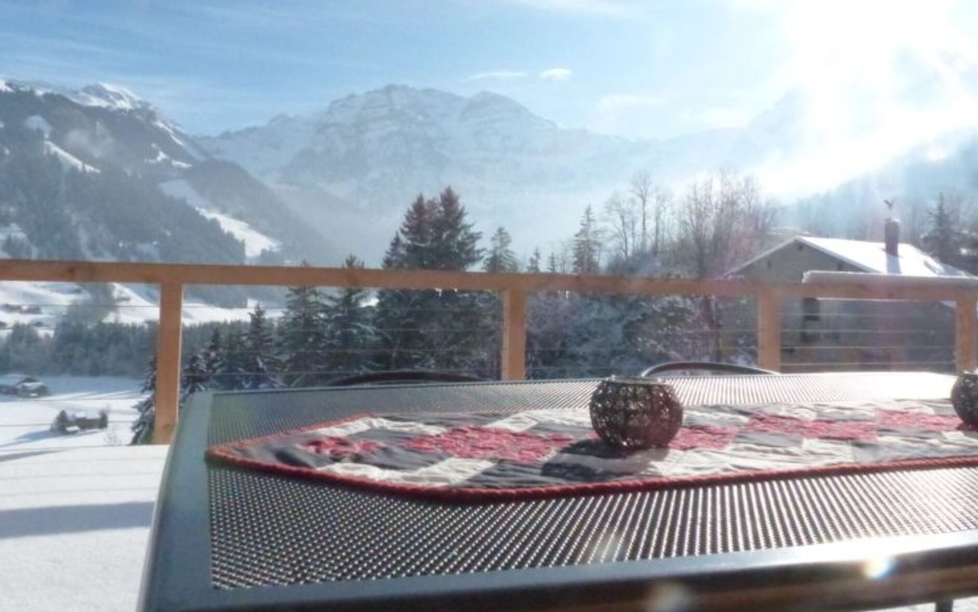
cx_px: 482
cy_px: 241
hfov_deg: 68.4
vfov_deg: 45.7
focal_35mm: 27
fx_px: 720
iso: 1600
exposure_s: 1/4000
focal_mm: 4.5
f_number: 8
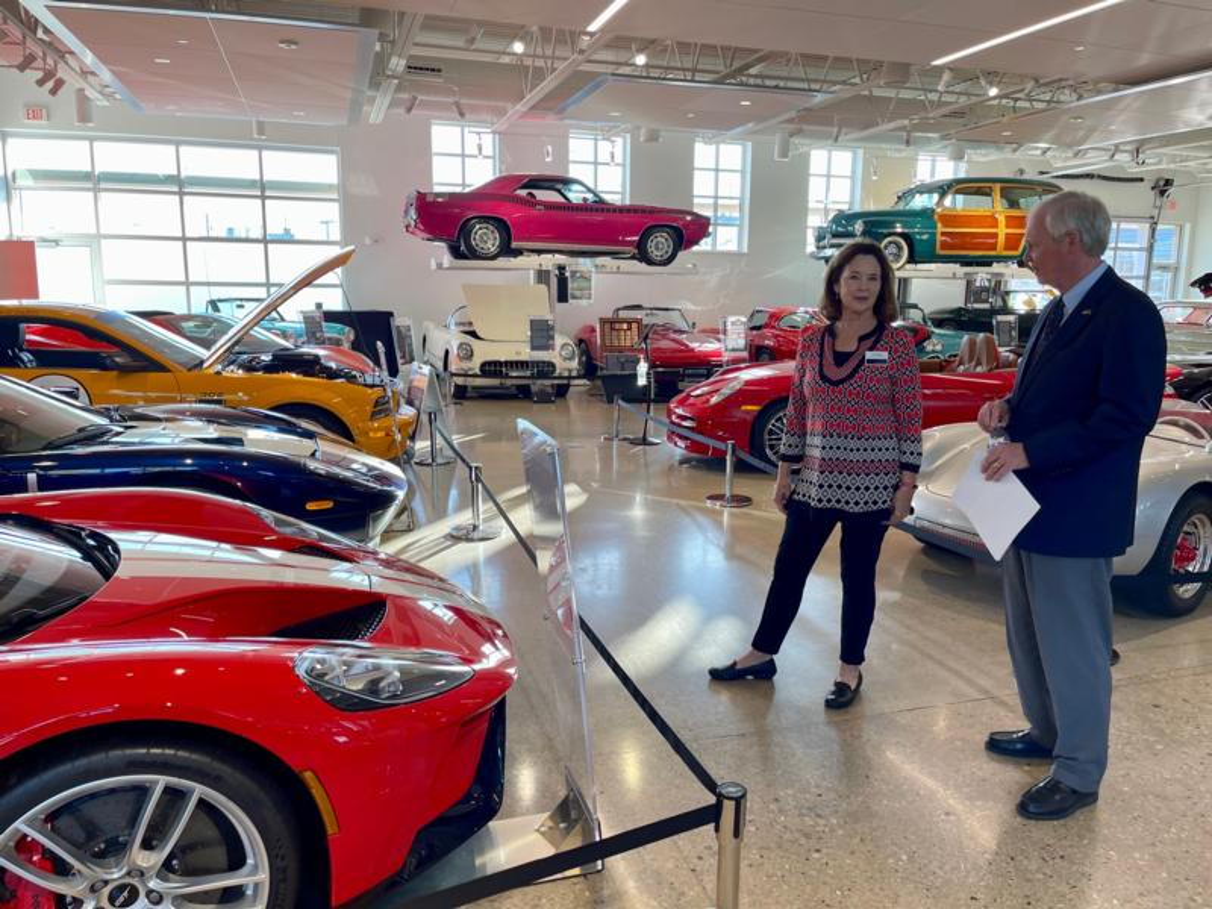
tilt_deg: -10.0
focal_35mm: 26
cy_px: 454
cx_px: 606
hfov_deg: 67.3
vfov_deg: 53.1
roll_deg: -1.4
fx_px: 910
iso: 50
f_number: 1.6
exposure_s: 1/120
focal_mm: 5.1
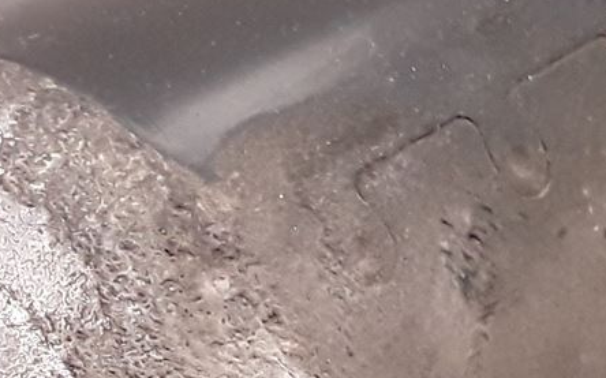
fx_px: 2261
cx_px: -192
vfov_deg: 9.2
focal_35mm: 137
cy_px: 618
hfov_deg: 14.6
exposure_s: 1/100
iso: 100
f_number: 1.9
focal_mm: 2.91
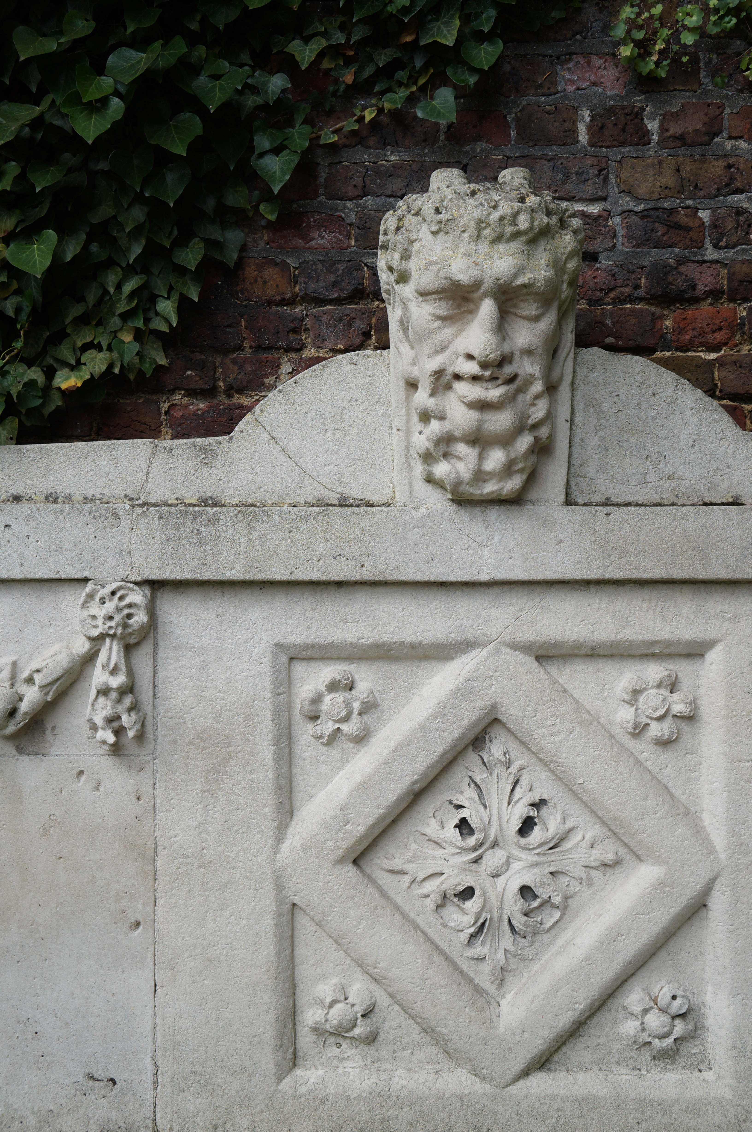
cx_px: 376
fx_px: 1319
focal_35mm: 42
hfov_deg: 31.8
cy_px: 566
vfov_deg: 46.4
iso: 200
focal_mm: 28
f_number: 5.6
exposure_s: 1/320
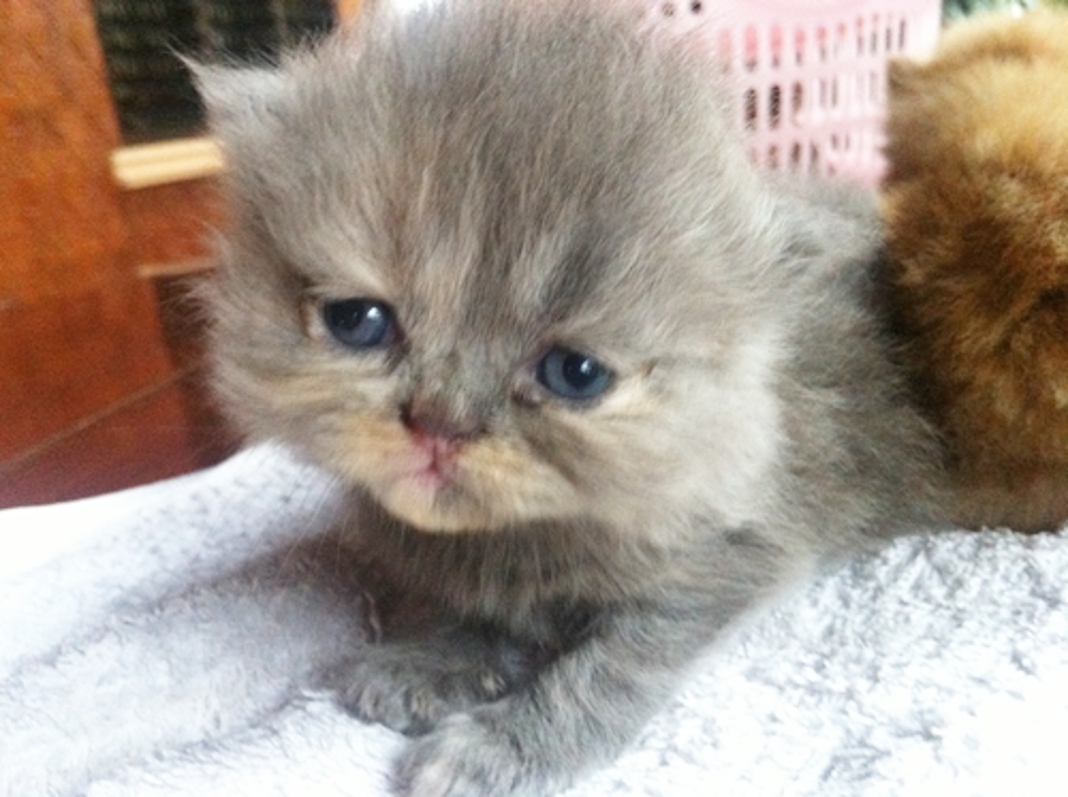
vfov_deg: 40.6
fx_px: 1078
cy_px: 398
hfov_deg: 52.7
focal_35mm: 35
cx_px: 534
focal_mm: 3.85
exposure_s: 1/17
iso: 500
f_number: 2.8
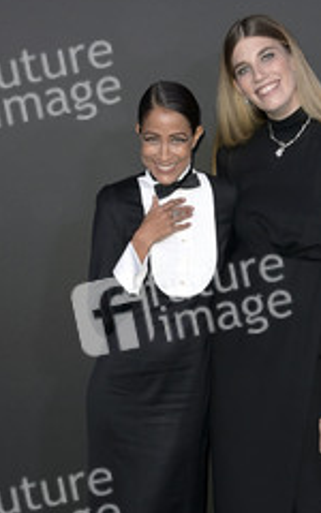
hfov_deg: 21.1
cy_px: 413
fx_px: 854
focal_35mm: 61
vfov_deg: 32.5
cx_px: 244
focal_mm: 36
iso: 800
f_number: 5.6
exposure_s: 1/250
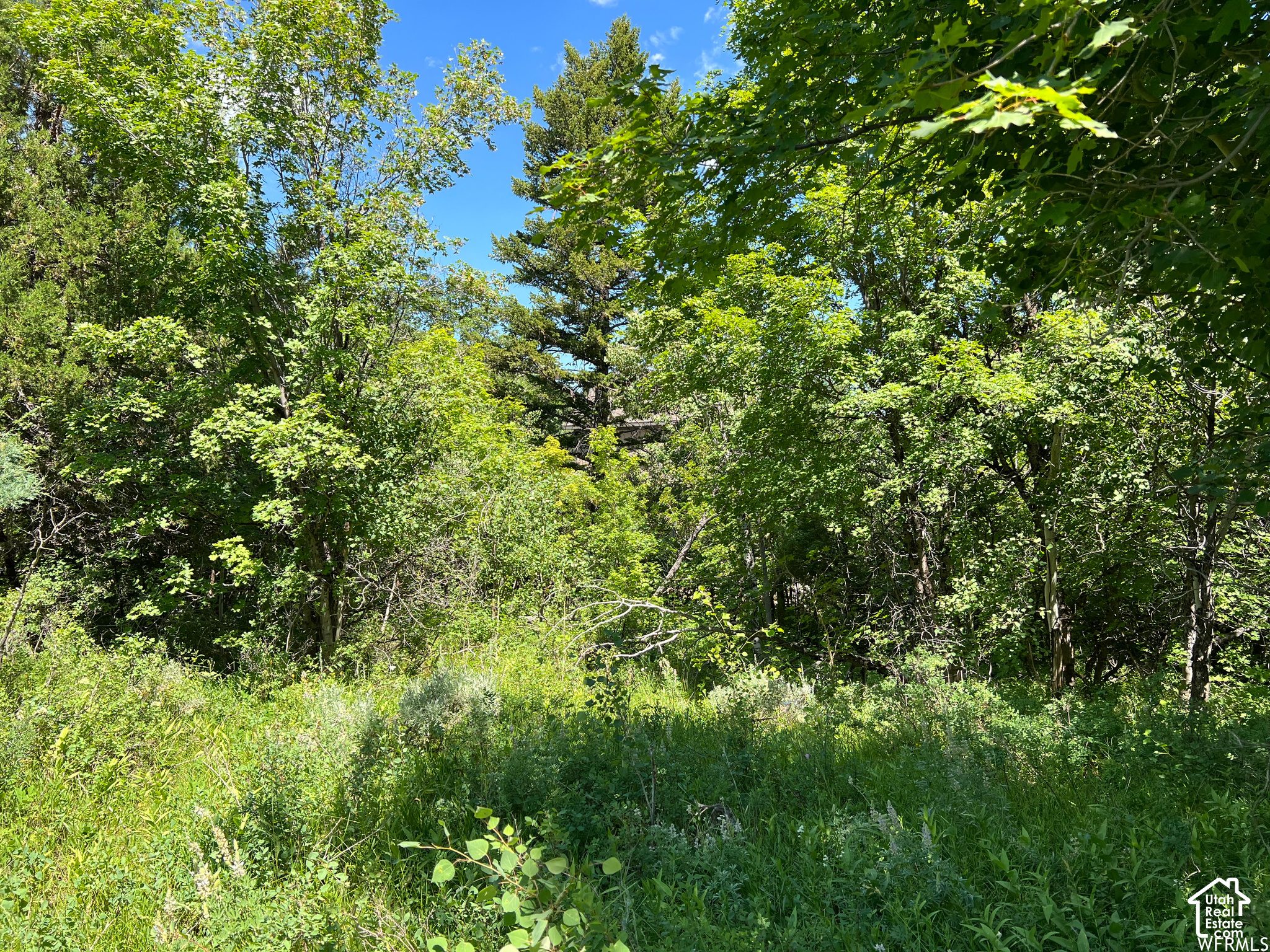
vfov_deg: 53.1
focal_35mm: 26
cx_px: 635
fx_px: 954
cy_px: 476
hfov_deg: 67.3
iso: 50
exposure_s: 1/1124
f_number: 1.5
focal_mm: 5.7
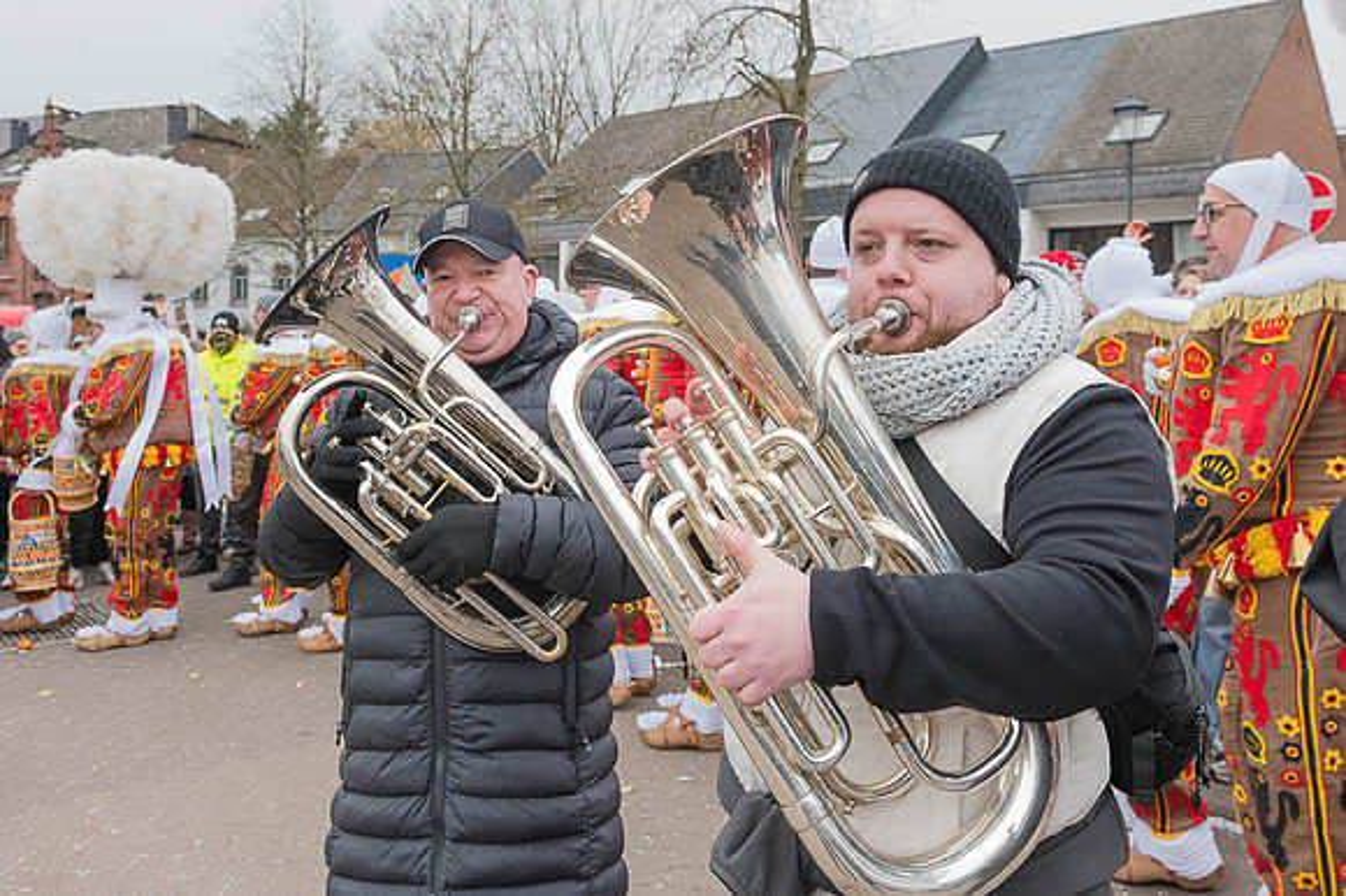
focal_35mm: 30
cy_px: 339
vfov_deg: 43.4
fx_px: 1115
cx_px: 674
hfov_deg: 62.2
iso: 800
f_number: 8
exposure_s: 1/160
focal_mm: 24
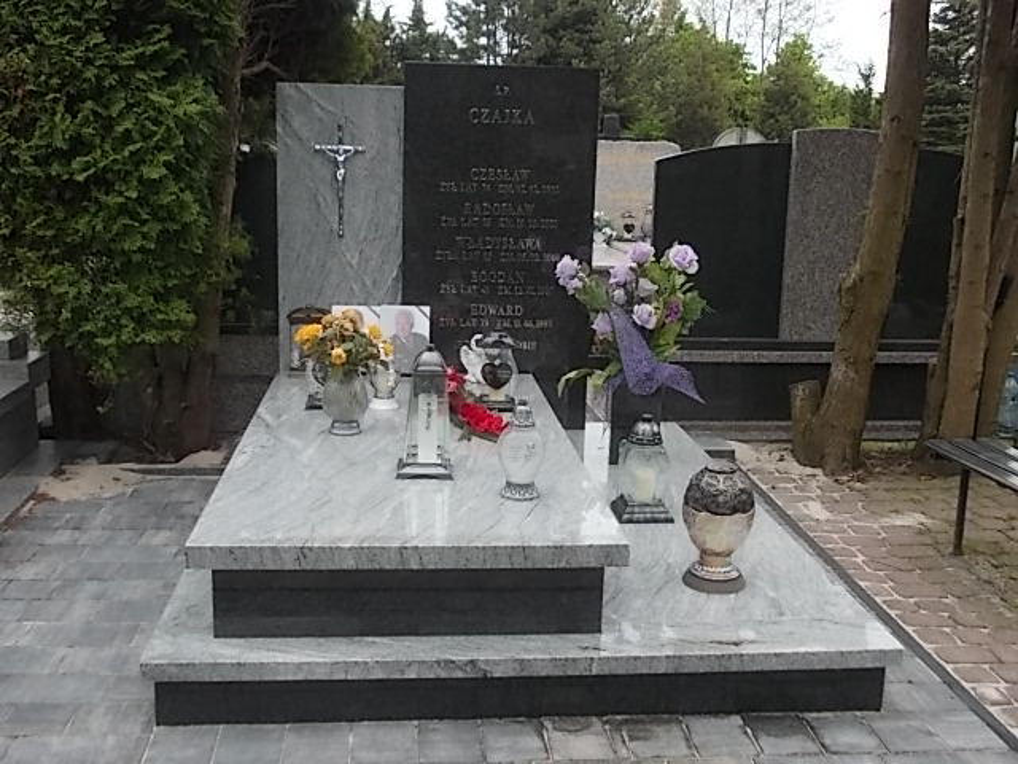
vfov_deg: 37.7
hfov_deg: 49.0
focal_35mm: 38
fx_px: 1118
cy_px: 382
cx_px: 509
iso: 80
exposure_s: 1/80
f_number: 3.1
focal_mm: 5.3
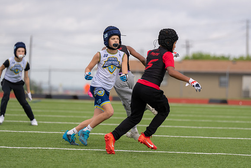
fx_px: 1259
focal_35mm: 181
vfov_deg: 7.6
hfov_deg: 11.4
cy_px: 82
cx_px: 128
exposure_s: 1/1250
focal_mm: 153
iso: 100
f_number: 2.8
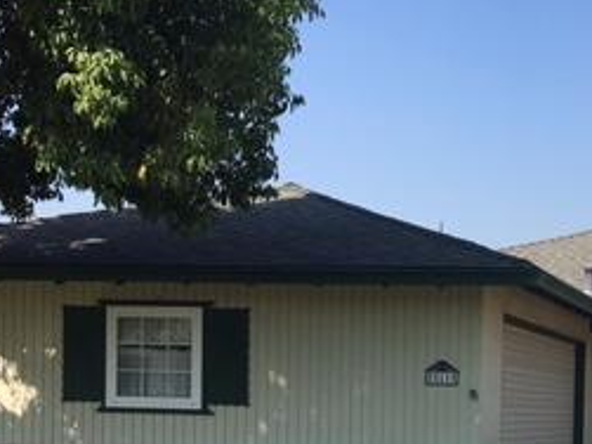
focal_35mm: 74
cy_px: 465
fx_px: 1265
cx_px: 611
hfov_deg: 24.9
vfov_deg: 19.2
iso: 25
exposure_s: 1/1099
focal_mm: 4.15
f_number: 2.2
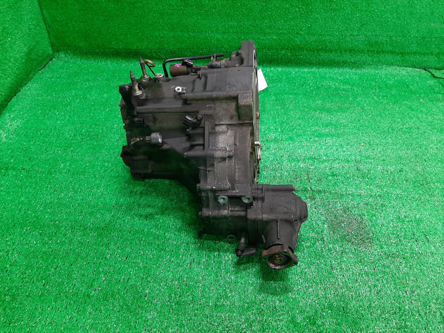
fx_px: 333
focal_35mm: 26
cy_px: 166
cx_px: 222
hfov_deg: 67.3
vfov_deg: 53.1
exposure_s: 1/50
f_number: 1.7
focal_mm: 3.93
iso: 127
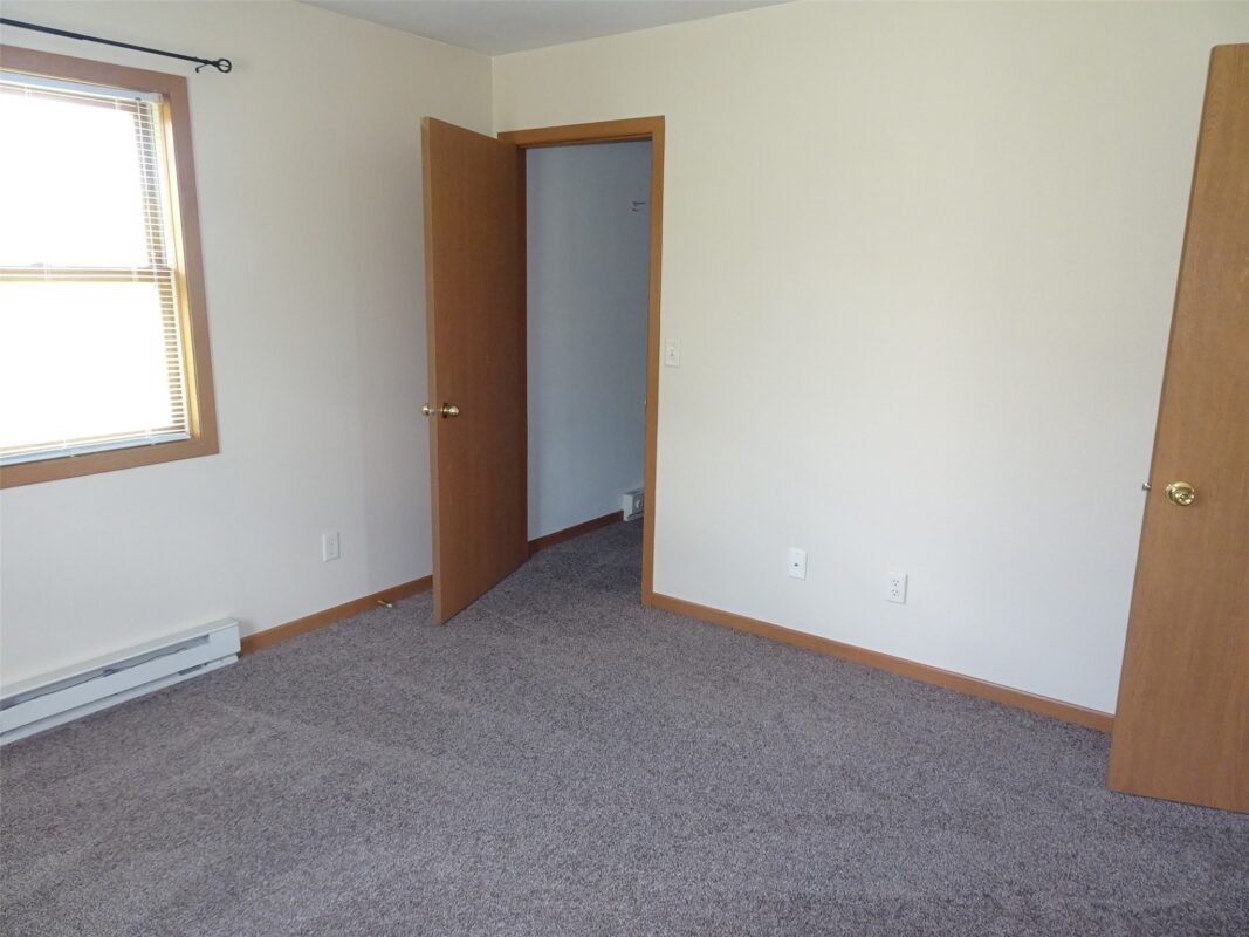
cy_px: 468
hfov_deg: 71.6
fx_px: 866
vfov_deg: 56.8
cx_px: 624
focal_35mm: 24
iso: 320
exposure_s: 1/30
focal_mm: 4.1
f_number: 3.5
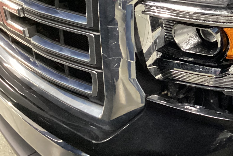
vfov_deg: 20.3
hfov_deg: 28.1
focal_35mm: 67
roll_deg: +0.2
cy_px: 59
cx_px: 237
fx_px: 434
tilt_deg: -28.7
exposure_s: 1/30
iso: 640
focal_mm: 3.3
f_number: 2.4
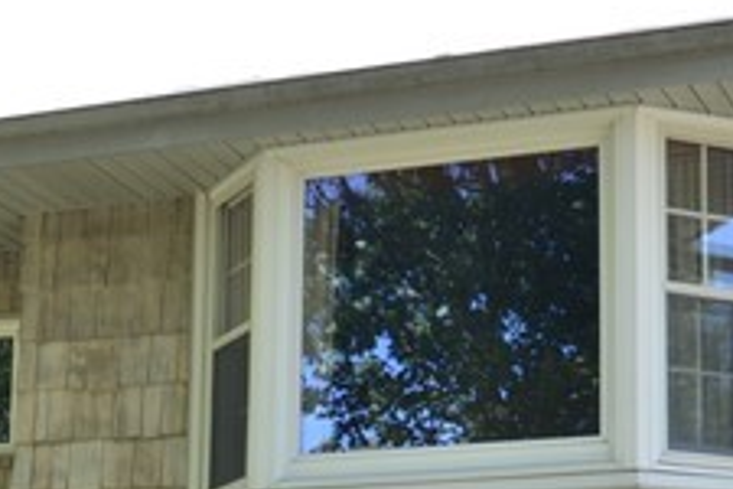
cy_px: 536
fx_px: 2276
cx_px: 166
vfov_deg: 12.1
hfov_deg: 18.2
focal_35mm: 112
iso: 140
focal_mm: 21
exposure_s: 1/125
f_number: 5.6
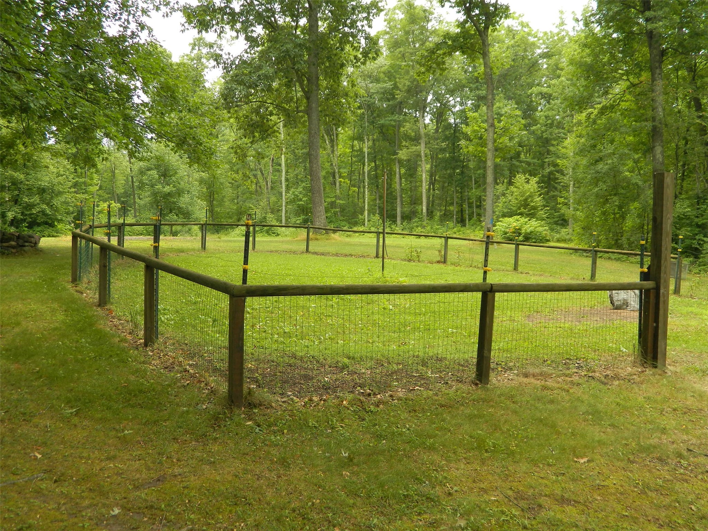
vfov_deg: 45.4
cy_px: 266
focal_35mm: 31
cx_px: 354
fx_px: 634
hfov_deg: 58.4
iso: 80
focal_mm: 5.6
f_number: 3.2
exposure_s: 1/160
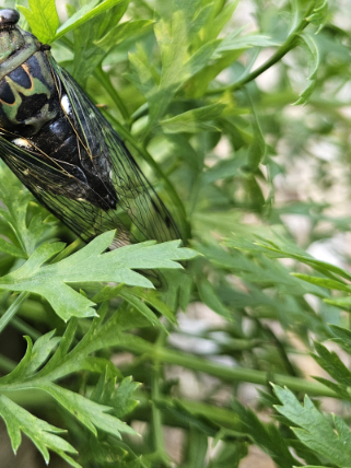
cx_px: 32
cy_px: 147
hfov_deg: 31.9
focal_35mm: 43
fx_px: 581
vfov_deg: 43.1
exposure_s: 1/120
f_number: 1.8
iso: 64
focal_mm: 5.4
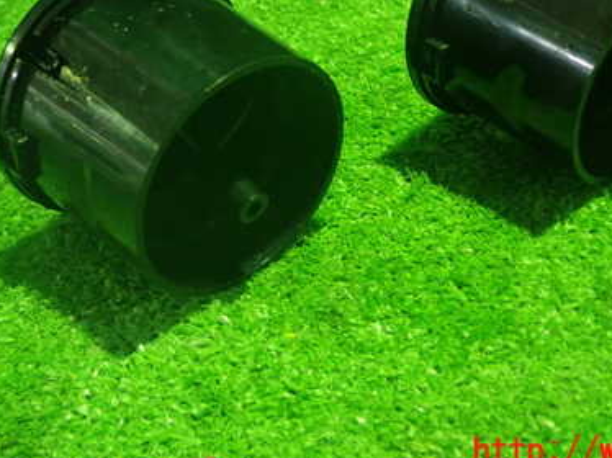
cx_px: 352
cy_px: 105
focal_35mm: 61
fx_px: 1078
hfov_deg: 31.7
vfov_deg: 23.7
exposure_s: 1/13
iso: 800
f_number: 2.7
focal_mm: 6.83
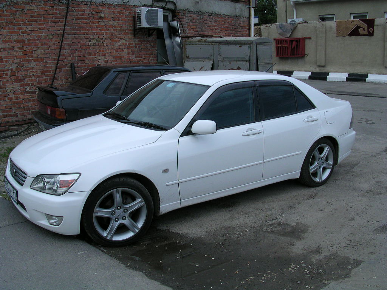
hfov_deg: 50.1
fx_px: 414
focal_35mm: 37
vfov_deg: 38.7
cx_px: 194
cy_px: 145
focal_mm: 5.6
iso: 100
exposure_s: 1/573
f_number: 4.5
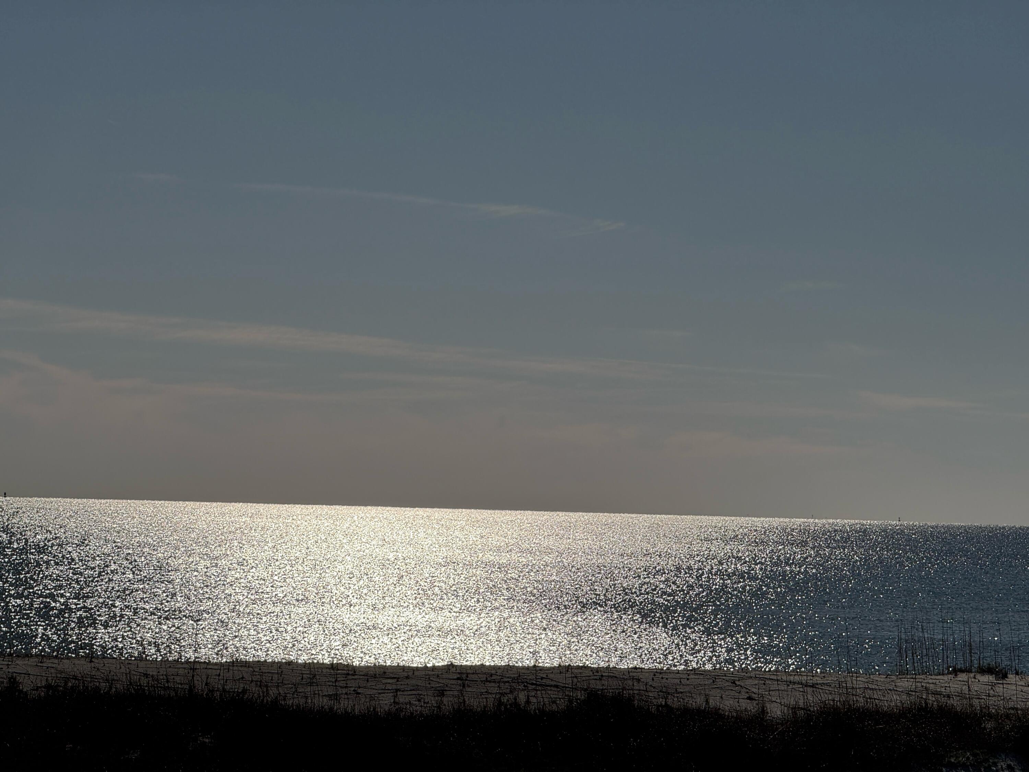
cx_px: 514
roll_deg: -1.5
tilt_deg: +1.7
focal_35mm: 120
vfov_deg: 12.3
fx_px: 3567
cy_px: 386
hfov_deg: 16.4
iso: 40
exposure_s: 1/13158
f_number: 2.8
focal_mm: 15.66
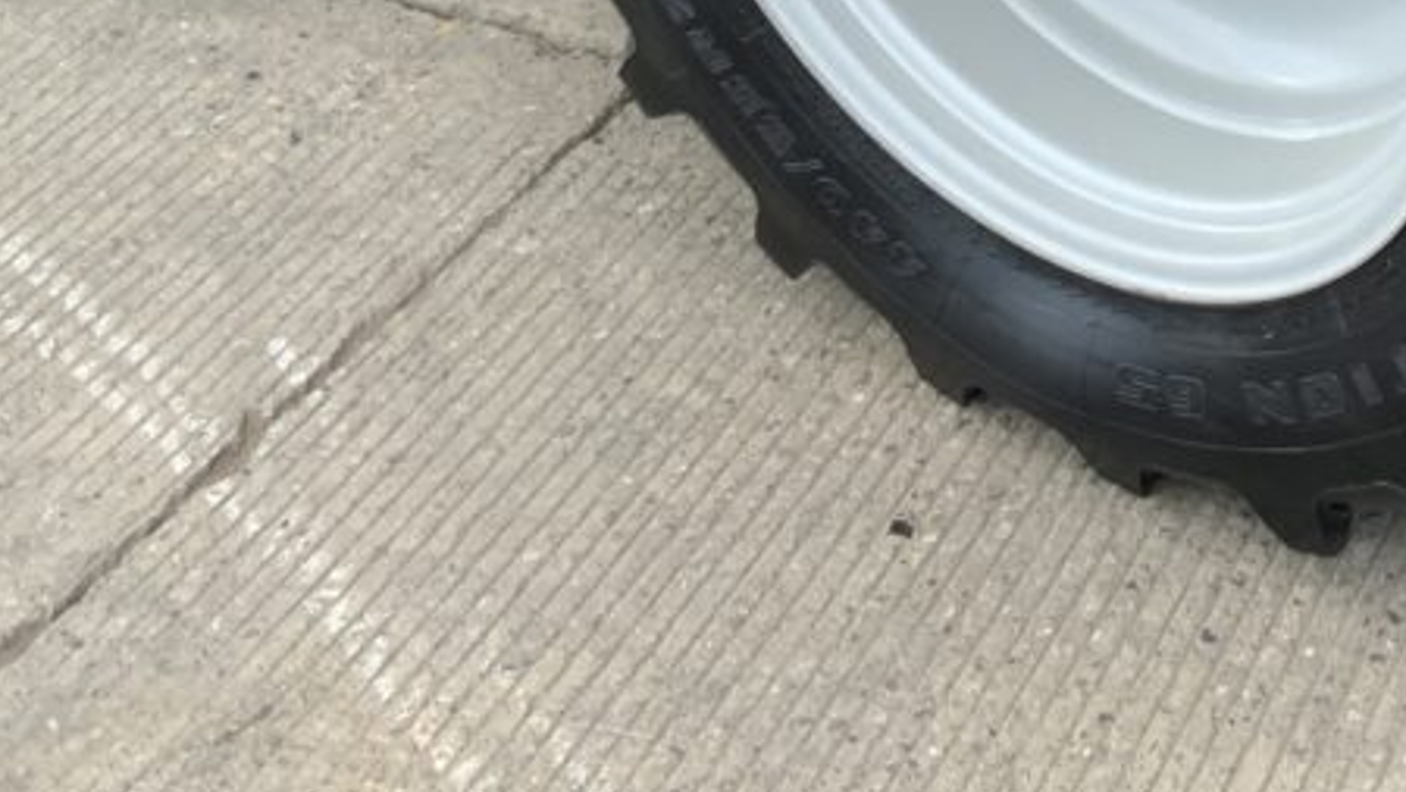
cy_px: -238
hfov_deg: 27.5
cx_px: 1437
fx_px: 2685
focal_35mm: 72
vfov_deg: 15.9
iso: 16
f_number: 1.8
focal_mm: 3
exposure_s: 1/158
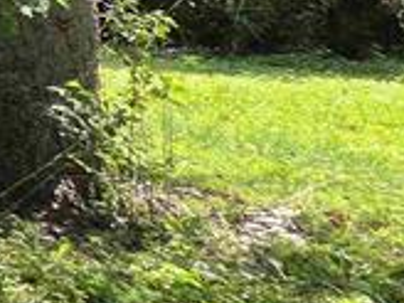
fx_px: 945
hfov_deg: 11.5
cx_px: -813
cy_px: -133
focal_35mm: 81
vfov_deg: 16.8
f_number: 2.2
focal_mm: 2.2
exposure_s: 1/514
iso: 50
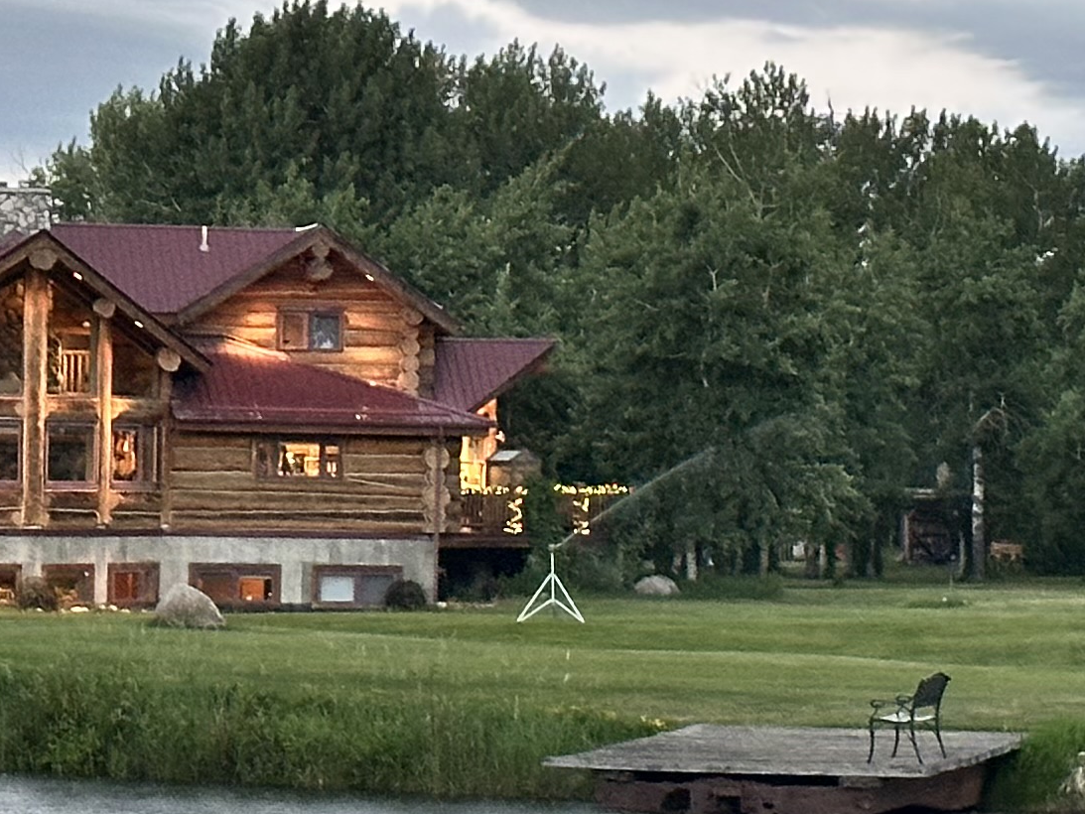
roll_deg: -0.6
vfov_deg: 8.4
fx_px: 5548
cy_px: 617
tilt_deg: -1.0
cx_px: 402
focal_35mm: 177
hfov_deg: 11.2
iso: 250
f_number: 1.78
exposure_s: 1/60
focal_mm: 6.86
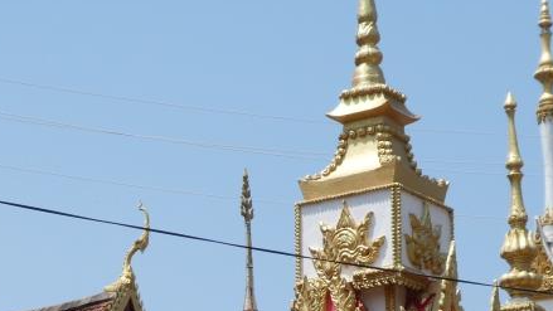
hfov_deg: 13.0
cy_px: 477
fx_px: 2420
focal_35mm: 165
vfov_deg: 7.2
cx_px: 183
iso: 80
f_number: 4.4
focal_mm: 11.7
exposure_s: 1/500
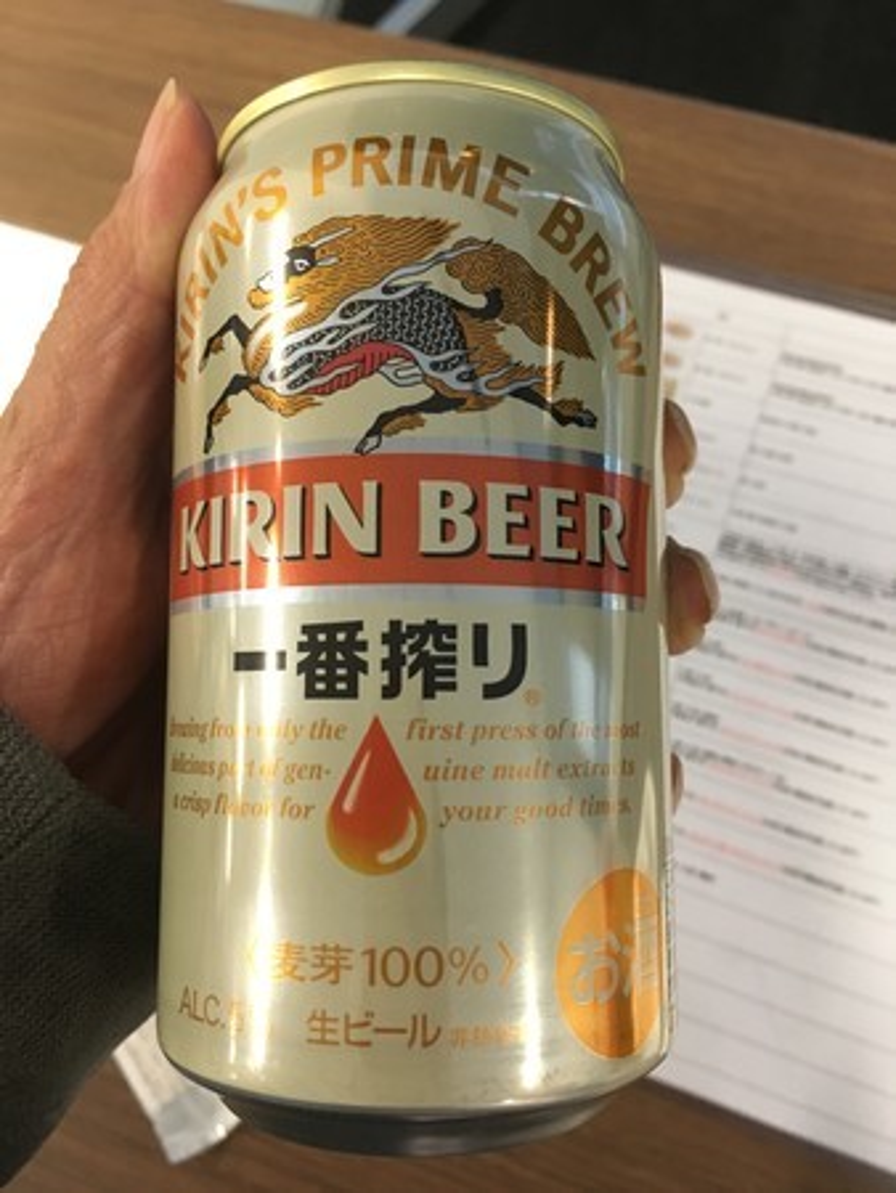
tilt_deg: -74.3
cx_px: 448
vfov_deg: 61.6
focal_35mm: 29
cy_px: 596
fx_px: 1000
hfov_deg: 48.3
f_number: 2.2
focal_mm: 4.15
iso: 200
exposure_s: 1/30
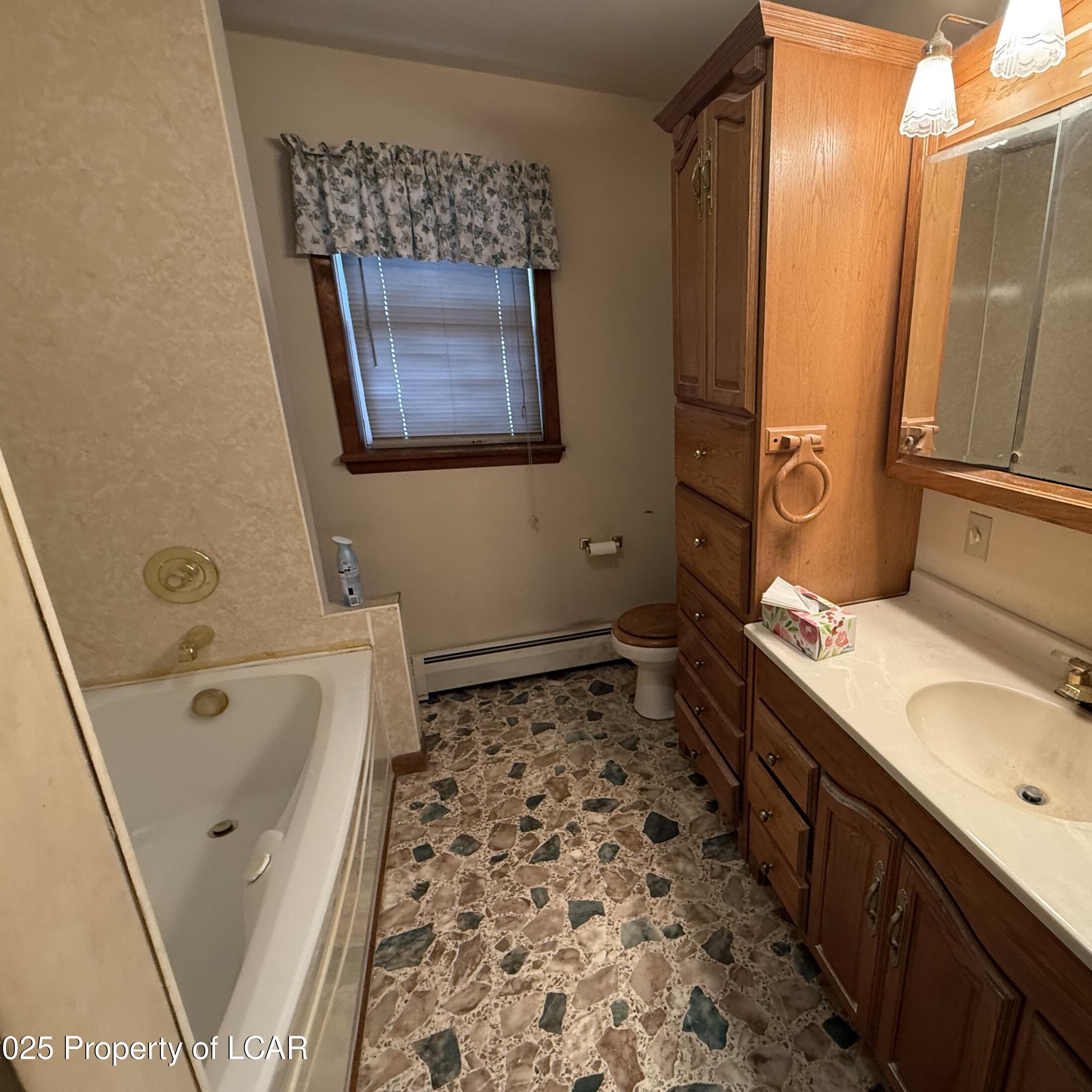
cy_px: 537
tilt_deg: -16.8
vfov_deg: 84.0
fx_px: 607
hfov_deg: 81.7
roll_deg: -0.4
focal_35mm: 17
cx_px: 708
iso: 250
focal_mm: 2.22
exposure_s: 1/60
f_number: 2.2
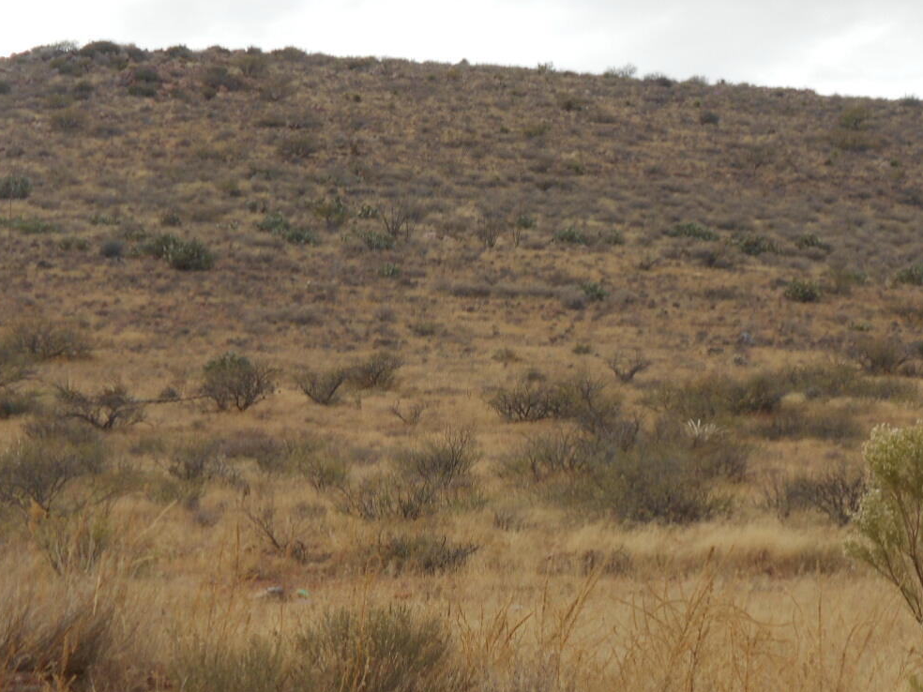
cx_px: 455
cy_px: 387
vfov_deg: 12.1
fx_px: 3253
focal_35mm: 122
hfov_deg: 16.1
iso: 80
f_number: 5.8
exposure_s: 1/80
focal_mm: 13.5
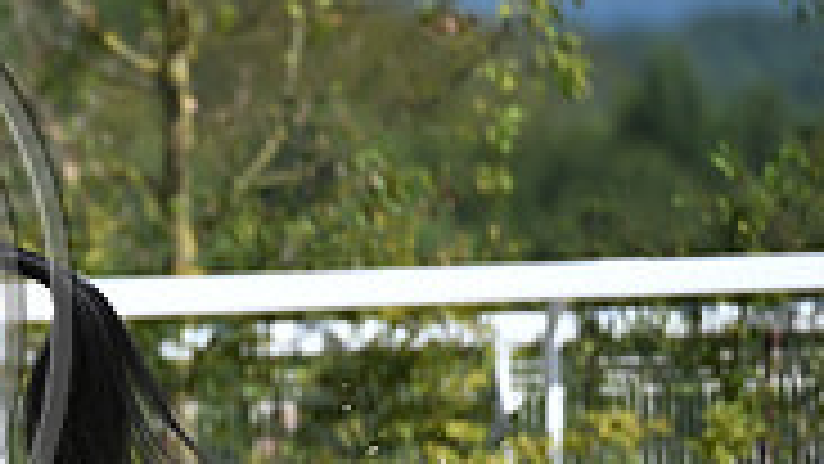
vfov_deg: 0.9
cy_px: 255
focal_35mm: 1325
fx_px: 28954
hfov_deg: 1.6
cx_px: -441
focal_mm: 400
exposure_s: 1/1600
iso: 280
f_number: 4.5
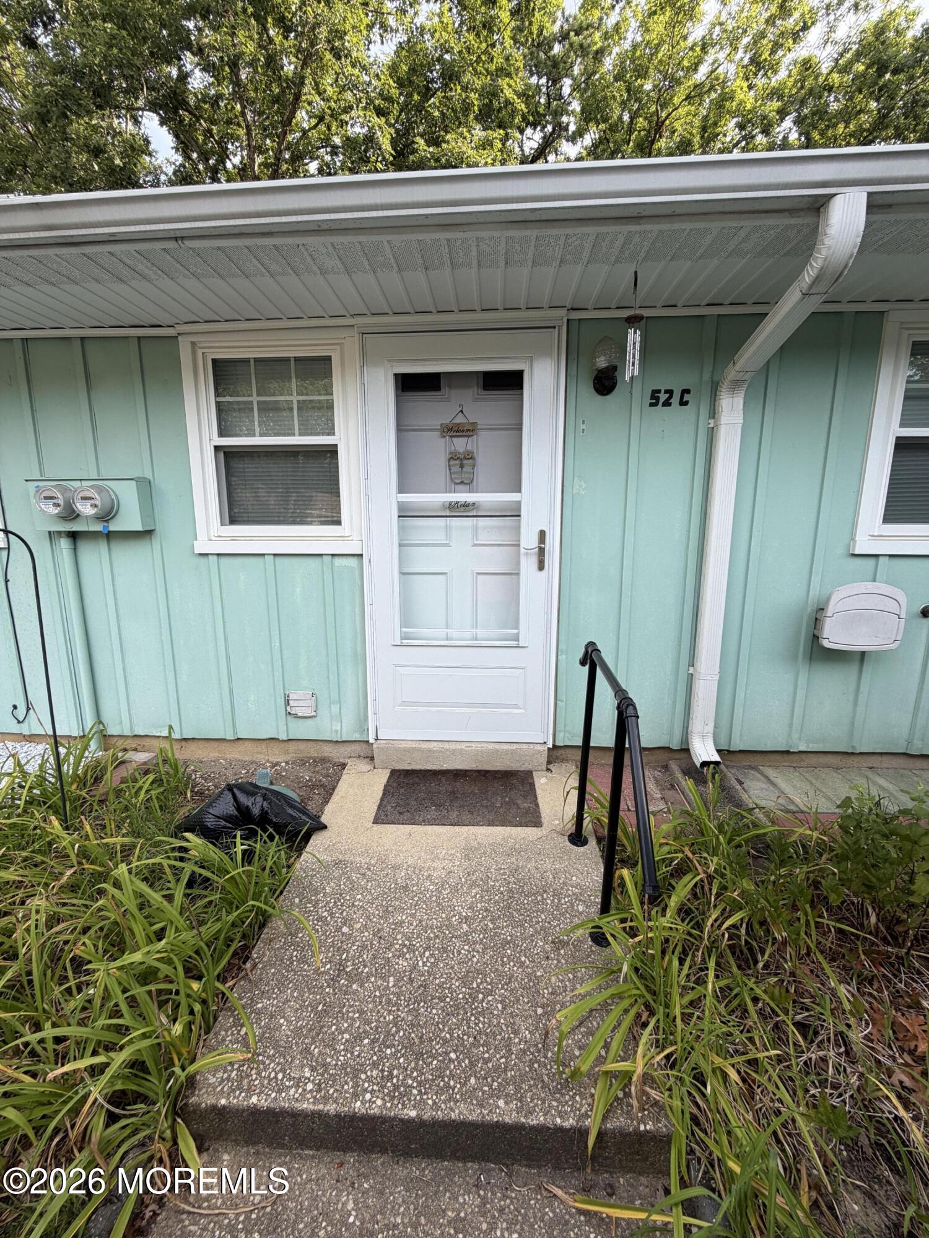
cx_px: 464
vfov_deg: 102.1
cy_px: 619
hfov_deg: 85.7
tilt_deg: -10.7
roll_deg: +0.4
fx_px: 501
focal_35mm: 14
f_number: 2.2
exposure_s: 1/262
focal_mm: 2.22
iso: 50
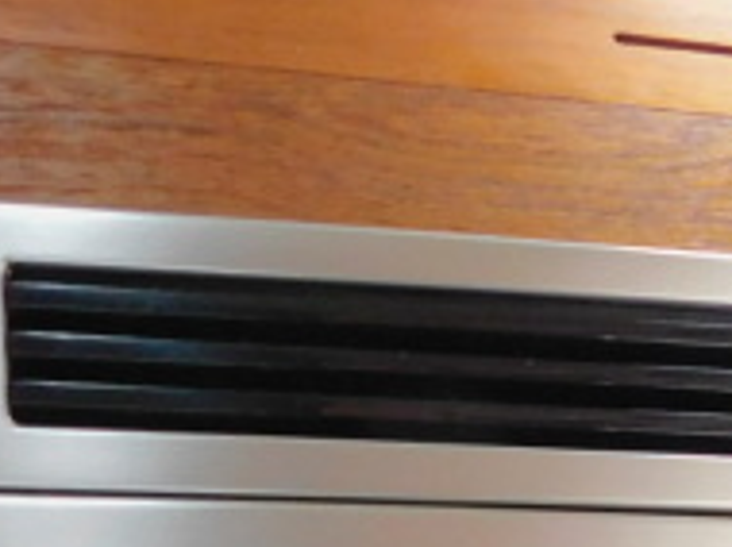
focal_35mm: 97
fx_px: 2049
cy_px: 967
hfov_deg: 18.1
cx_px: 1098
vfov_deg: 13.7
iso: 400
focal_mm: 4
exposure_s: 1/13
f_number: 3
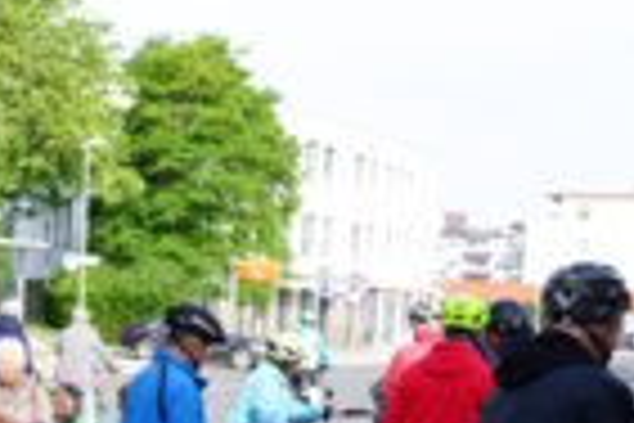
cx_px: 49
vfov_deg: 13.6
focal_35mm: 99
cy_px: 412
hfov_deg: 20.2
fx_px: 1743
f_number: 6.3
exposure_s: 1/250
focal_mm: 35
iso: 100
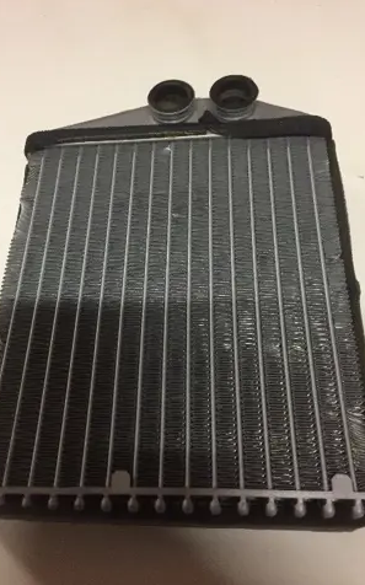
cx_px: 168
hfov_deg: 40.5
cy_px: 292
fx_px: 494
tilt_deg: -58.2
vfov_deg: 61.3
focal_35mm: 31
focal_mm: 4.15
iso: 250
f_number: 2.2
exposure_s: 1/20
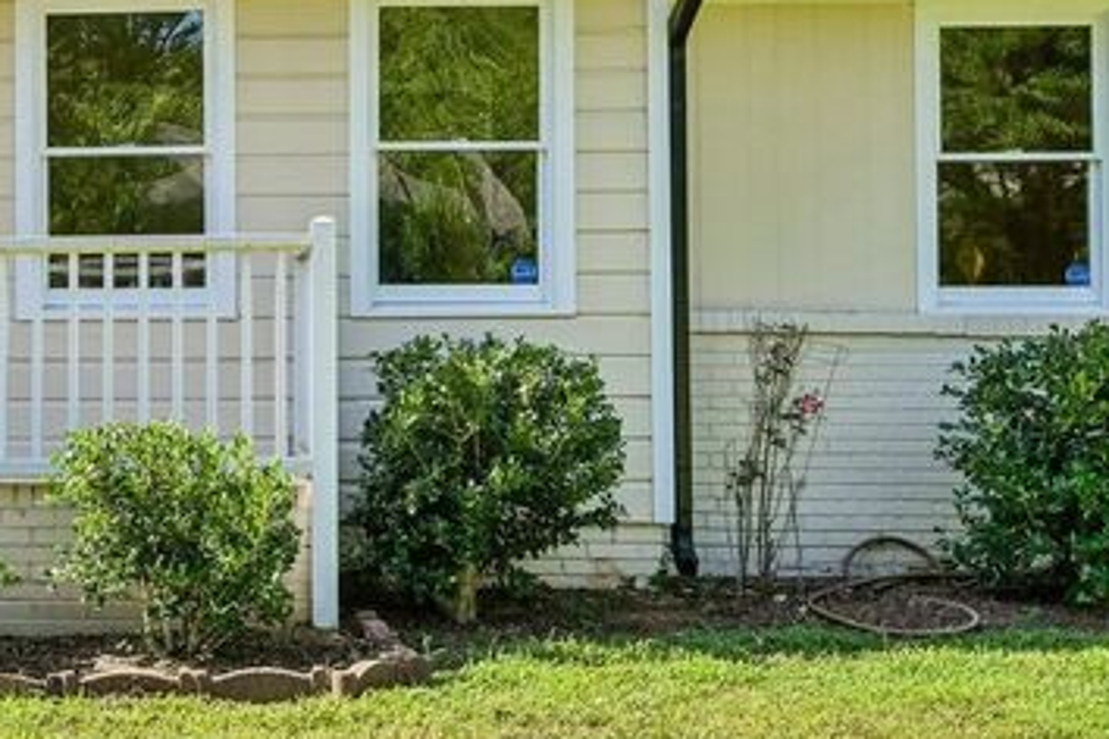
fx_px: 1694
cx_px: 100
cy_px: 290
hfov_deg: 34.2
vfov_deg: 24.6
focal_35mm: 55
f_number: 8
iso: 100
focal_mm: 19
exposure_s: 1/200
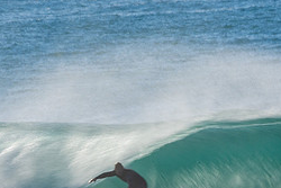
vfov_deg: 0.8
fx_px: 13612
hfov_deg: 1.2
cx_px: 153
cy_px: 216
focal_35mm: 1743
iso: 100
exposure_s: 1/25
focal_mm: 500
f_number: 32
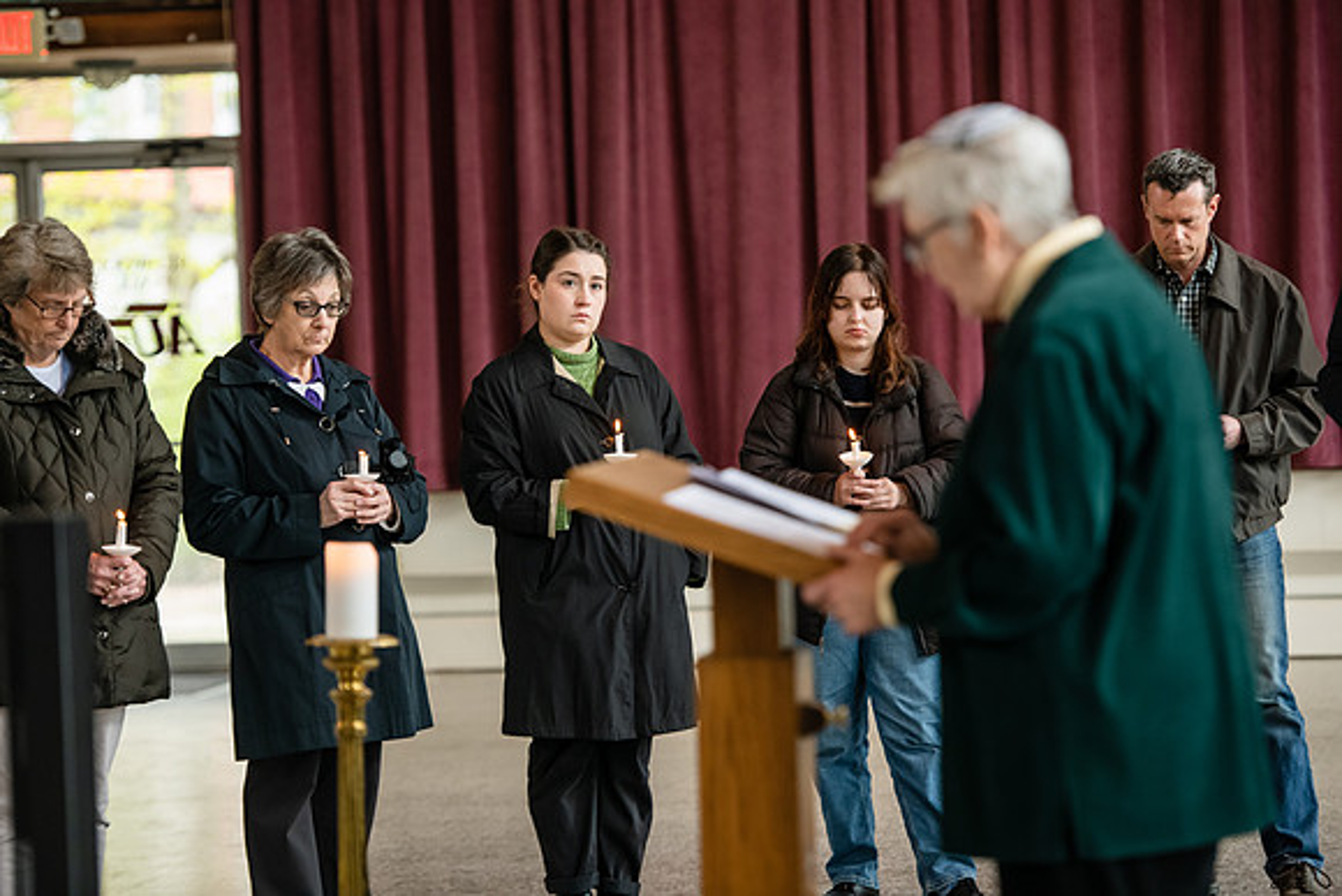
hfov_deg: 15.8
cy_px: 448
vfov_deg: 10.6
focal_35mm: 130
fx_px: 4847
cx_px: 671
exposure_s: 1/200
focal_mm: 130
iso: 1600
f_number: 3.2
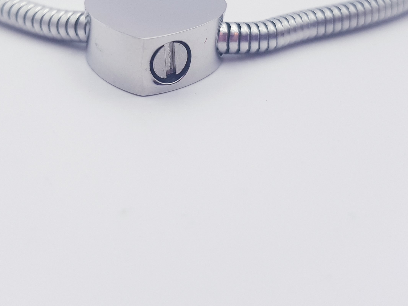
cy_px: 51
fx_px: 578
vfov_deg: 28.9
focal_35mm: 49
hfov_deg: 38.8
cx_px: 175
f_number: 1.7
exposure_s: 1/117
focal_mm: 4.2
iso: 40
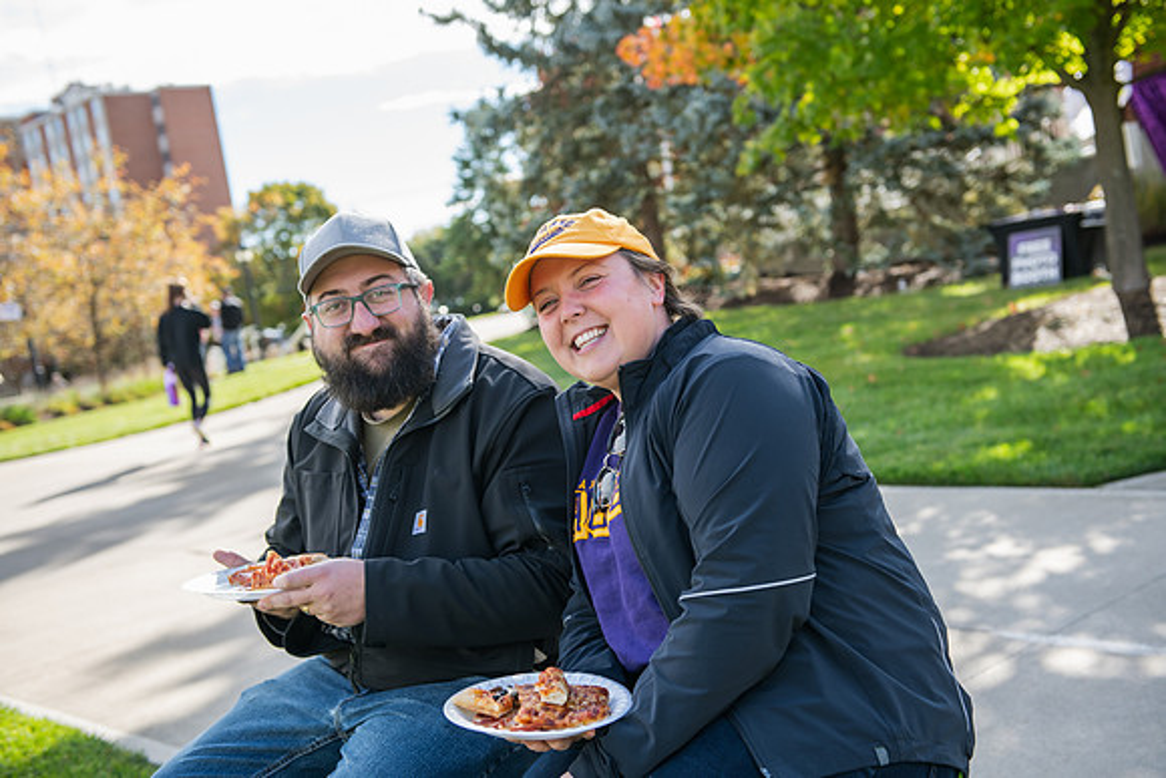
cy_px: 389
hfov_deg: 41.1
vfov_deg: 28.1
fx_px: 1555
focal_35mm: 48
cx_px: 583
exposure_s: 1/250
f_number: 3.5
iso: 125
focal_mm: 48
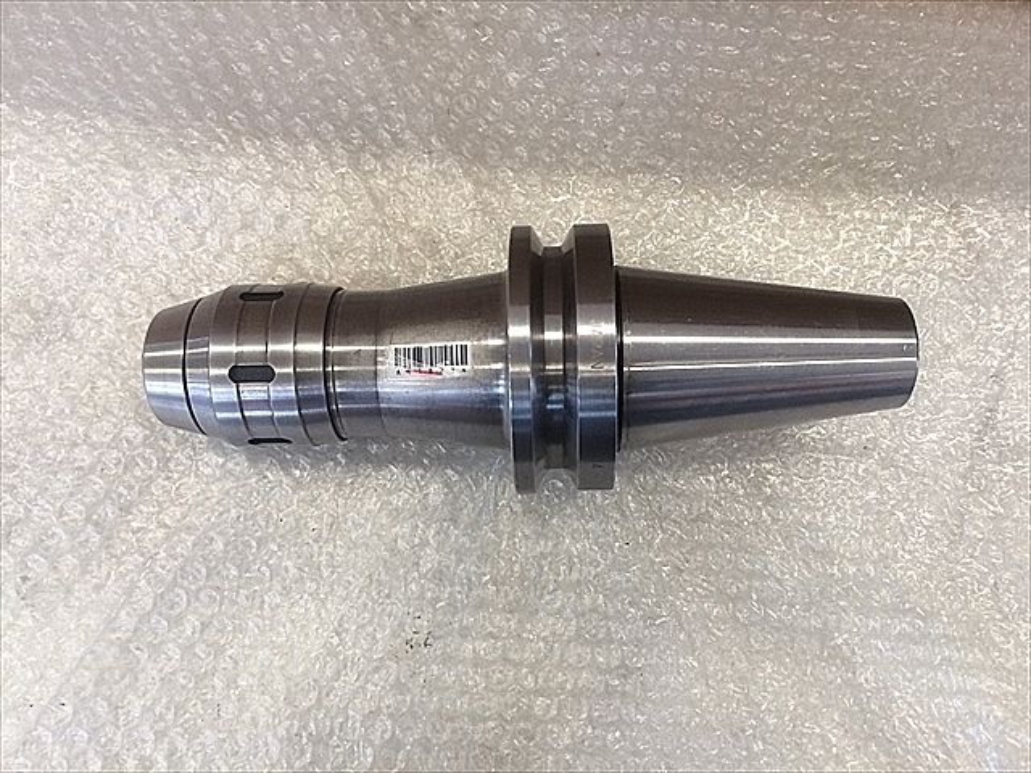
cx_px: 516
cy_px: 386
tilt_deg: -81.7
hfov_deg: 61.7
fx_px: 864
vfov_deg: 48.2
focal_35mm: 29
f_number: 2.2
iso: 40
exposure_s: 1/30
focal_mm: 4.15
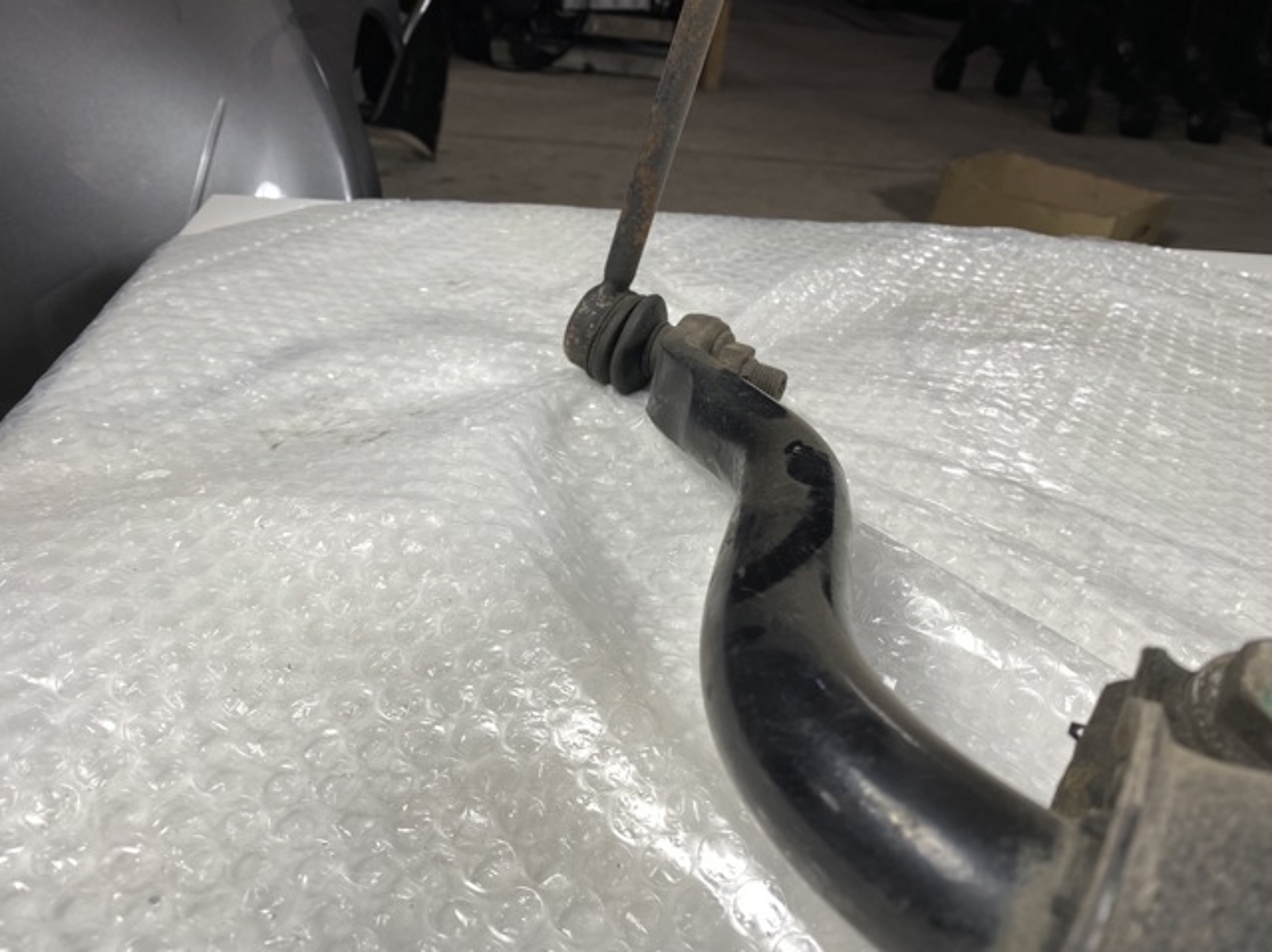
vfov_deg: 53.0
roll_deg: -6.9
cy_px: 476
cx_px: 636
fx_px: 955
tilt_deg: -34.1
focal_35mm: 26
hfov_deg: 67.3
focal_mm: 4.25
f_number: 1.8
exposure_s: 1/100
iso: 32
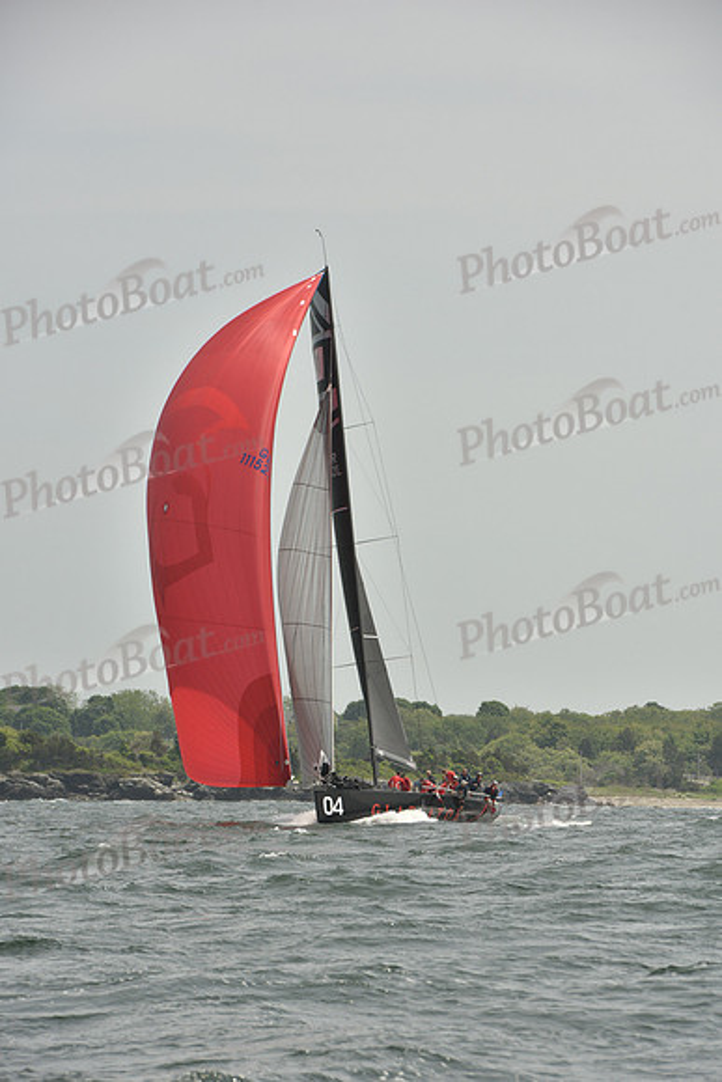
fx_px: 6013
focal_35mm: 200
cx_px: 361
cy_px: 541
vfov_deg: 10.3
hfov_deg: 6.9
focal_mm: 200
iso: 400
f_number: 13
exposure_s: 1/1000
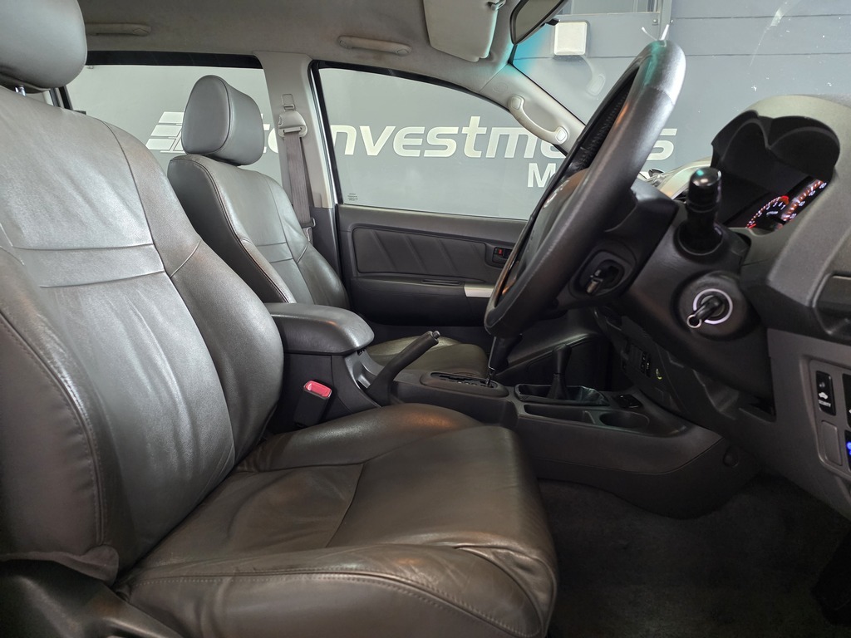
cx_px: 426
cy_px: 319
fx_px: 565
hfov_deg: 73.9
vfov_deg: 58.9
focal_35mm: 23
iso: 1000
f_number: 1.7
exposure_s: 1/100
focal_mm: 6.25
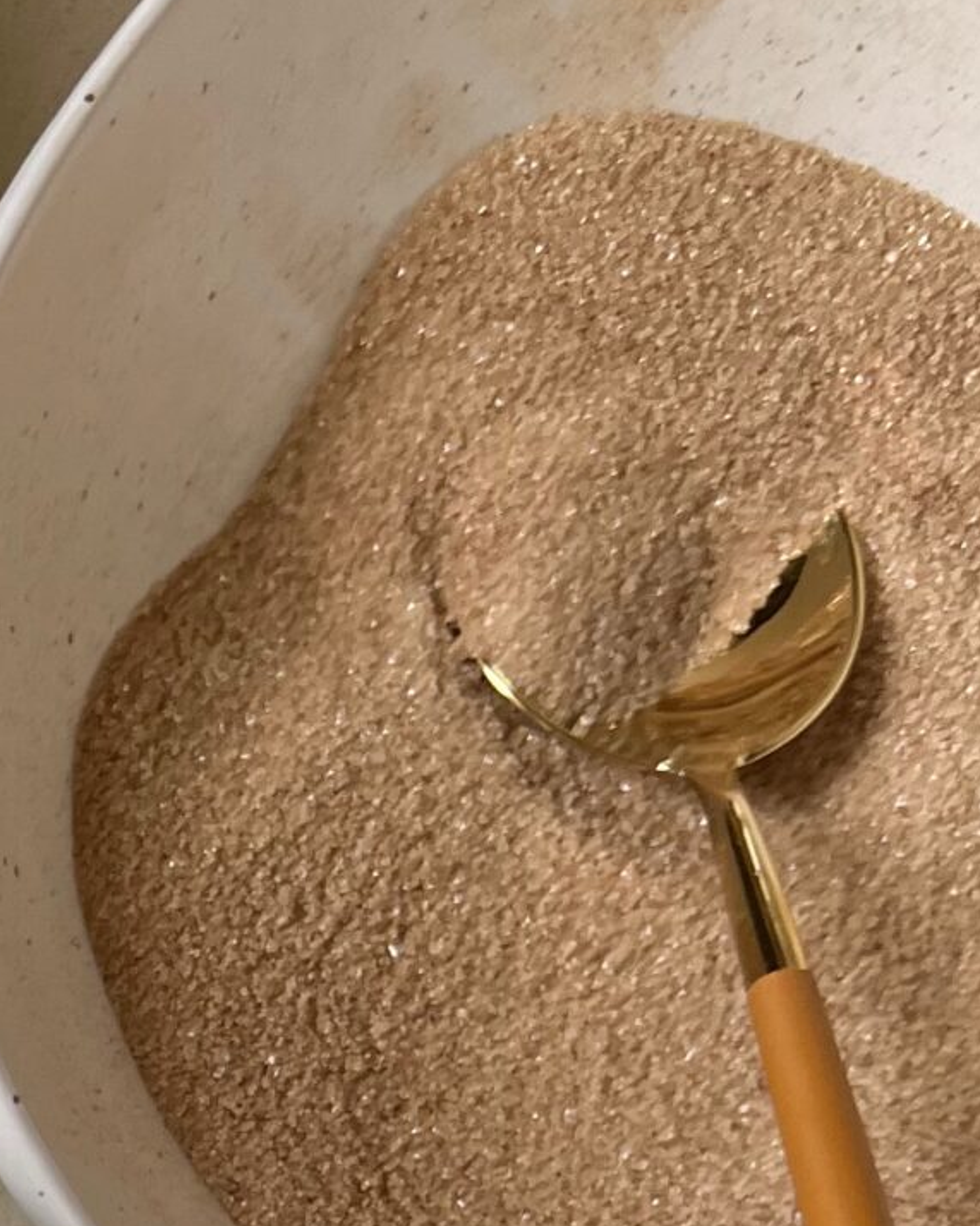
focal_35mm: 91
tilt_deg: -84.2
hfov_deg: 15.3
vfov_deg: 19.4
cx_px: -577
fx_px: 3300
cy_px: 1605
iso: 80
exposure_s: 1/121
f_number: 1.5
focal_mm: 5.7
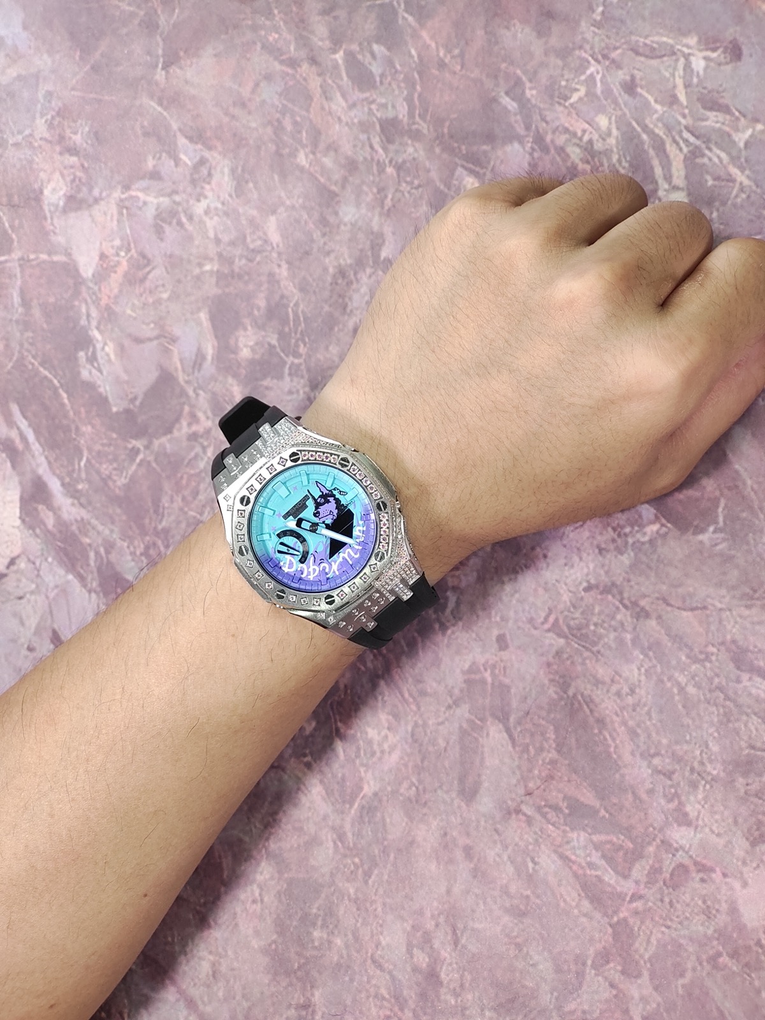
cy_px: 510
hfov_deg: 29.1
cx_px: 382
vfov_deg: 38.2
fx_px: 1473
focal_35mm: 50
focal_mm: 7.55
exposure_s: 1/100
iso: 84
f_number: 2.08
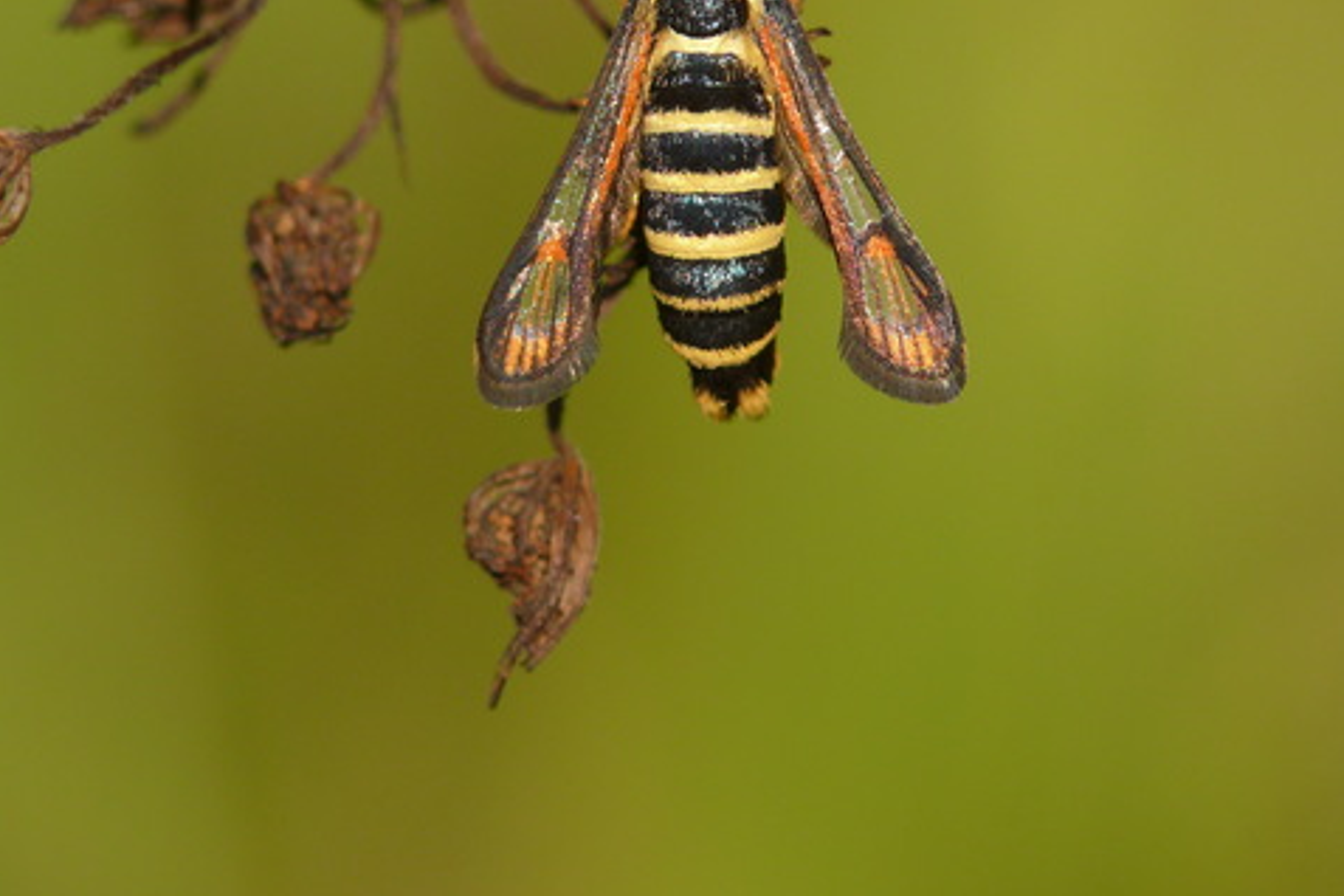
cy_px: 87
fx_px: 16500
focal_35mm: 442
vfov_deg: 3.1
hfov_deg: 4.7
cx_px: 673
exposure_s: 1/320
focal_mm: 67.1
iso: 100
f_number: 5.6
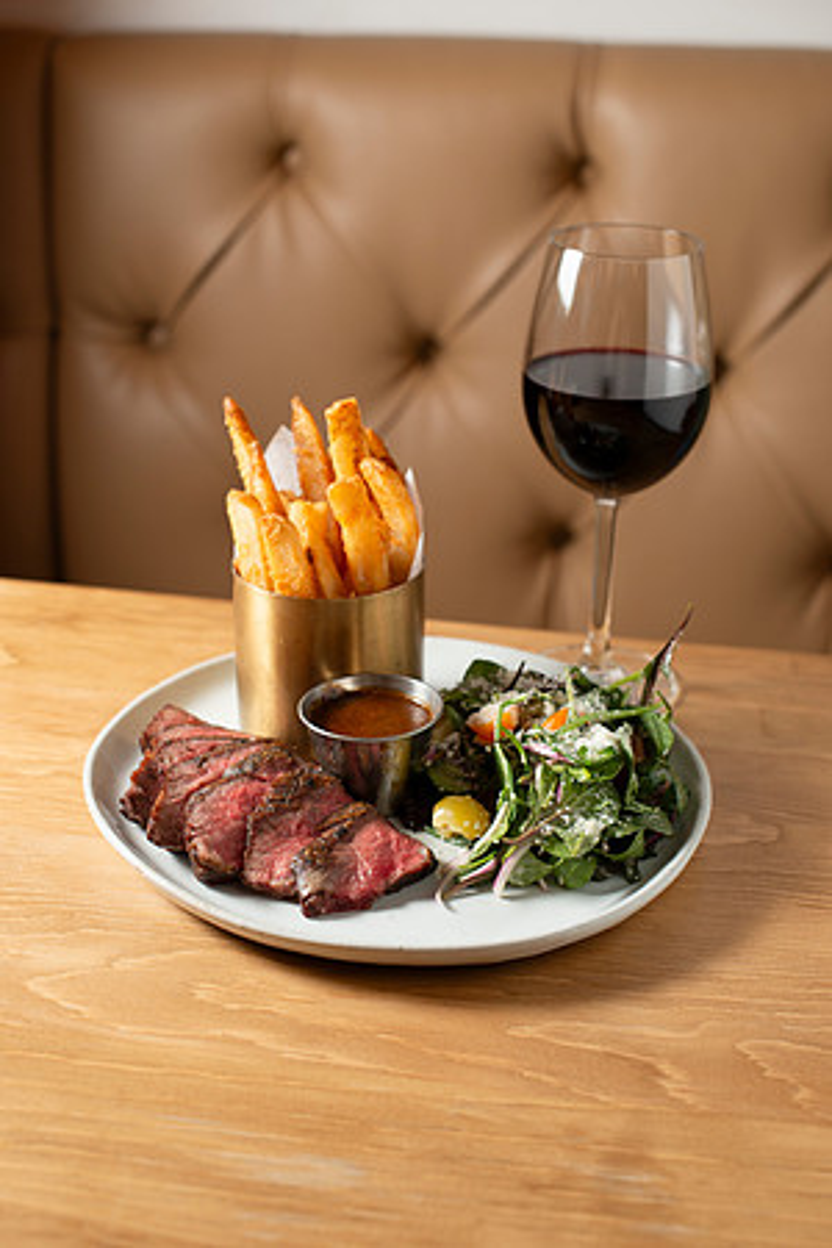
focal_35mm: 50
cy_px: 624
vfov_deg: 39.6
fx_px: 1733
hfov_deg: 27.0
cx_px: 416
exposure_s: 1/100
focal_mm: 50
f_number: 4
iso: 200
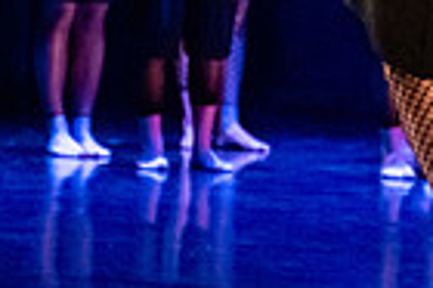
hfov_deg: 6.8
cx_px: 316
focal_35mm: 304
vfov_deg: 4.5
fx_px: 3652
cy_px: -241
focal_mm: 61
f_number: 2.8
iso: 4000
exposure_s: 1/250
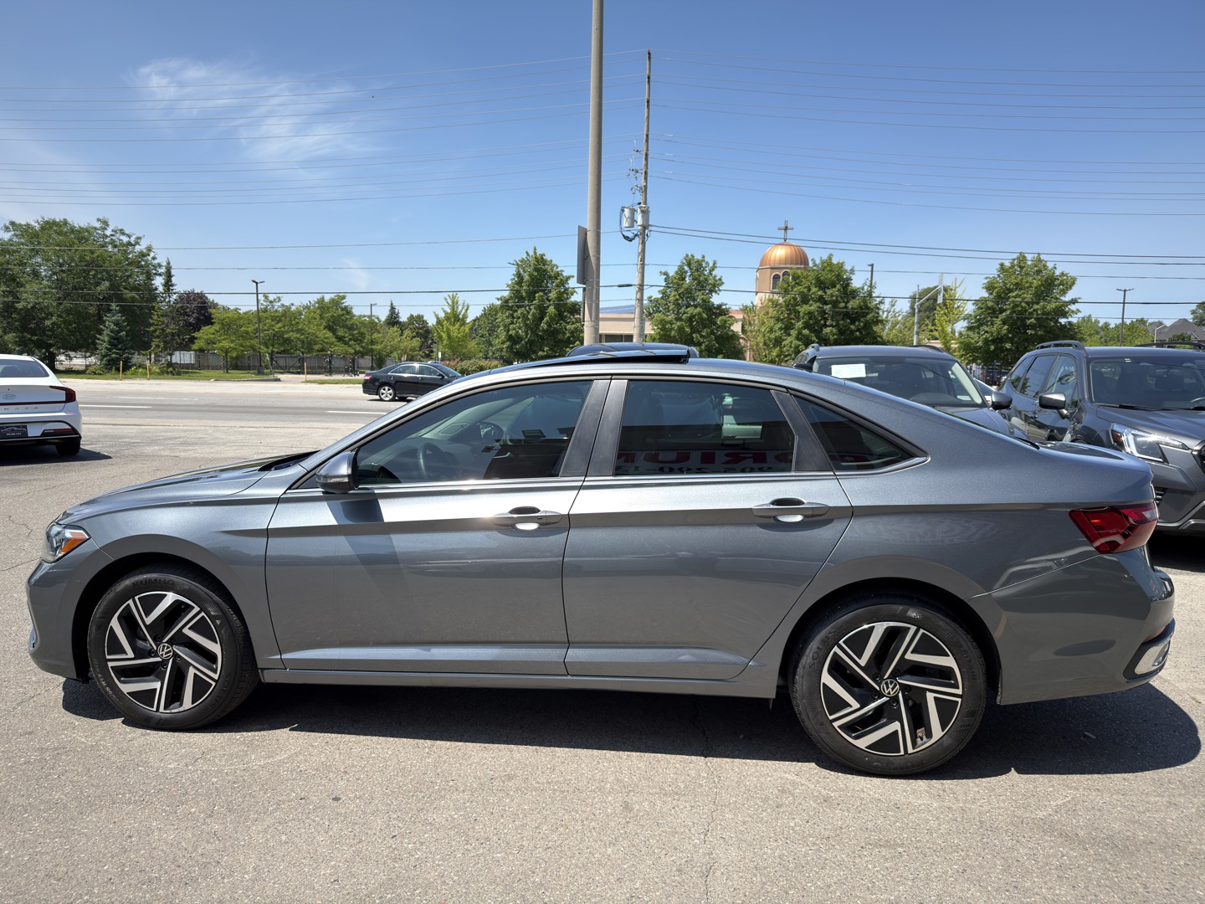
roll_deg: -1.4
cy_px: 452
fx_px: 835
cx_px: 602
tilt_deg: -6.5
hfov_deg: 71.6
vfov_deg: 56.8
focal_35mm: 24
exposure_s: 1/1767
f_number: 1.78
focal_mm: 6.76
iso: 100
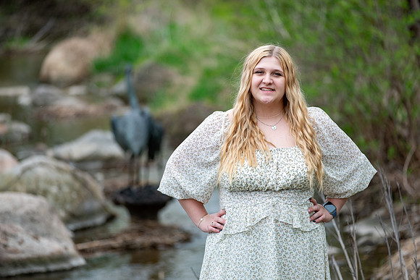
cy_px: 140
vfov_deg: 6.5
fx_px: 2450
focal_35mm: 210
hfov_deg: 9.8
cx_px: 210
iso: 250
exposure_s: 1/320
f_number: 2.8
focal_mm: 140
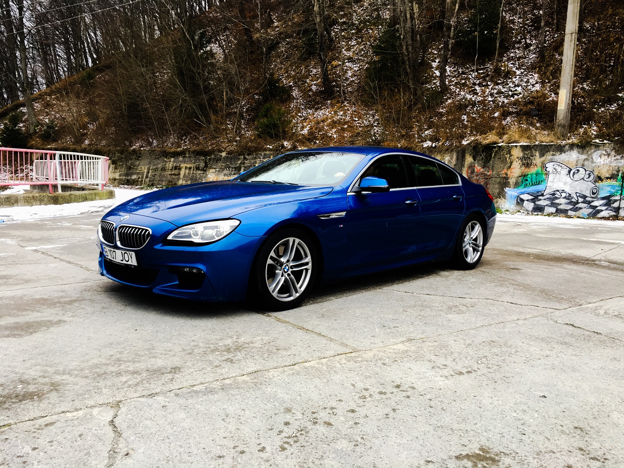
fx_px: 523
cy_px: 234
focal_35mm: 29
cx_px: 312
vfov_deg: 48.2
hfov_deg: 61.7
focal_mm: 4.15
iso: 40
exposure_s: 1/100
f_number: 2.2
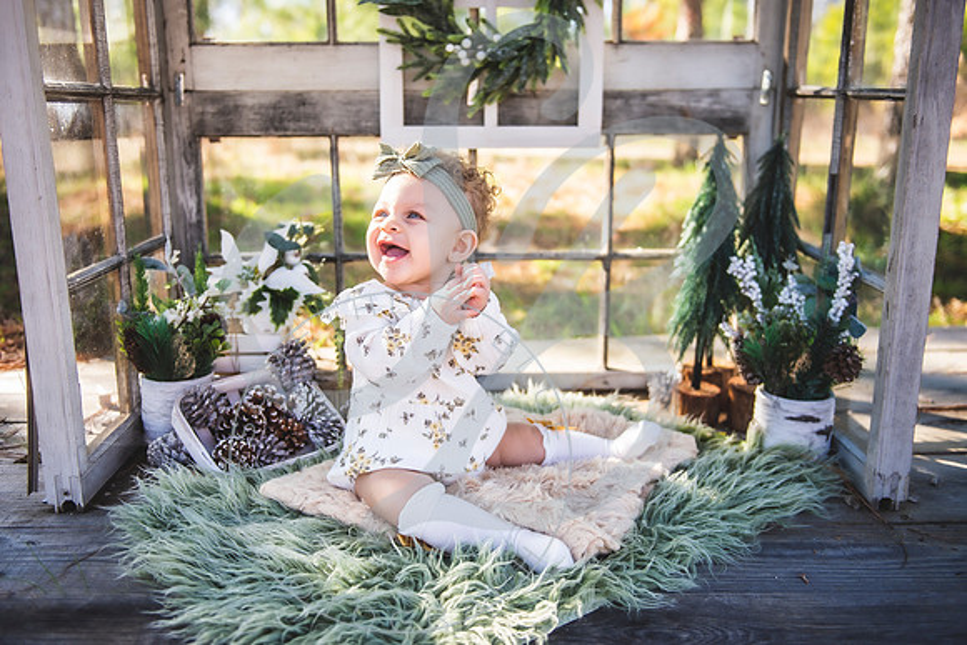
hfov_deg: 56.7
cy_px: 322
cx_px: 472
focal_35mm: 33
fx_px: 896
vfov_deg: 39.6
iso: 200
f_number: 2.8
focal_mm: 32
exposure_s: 1/400
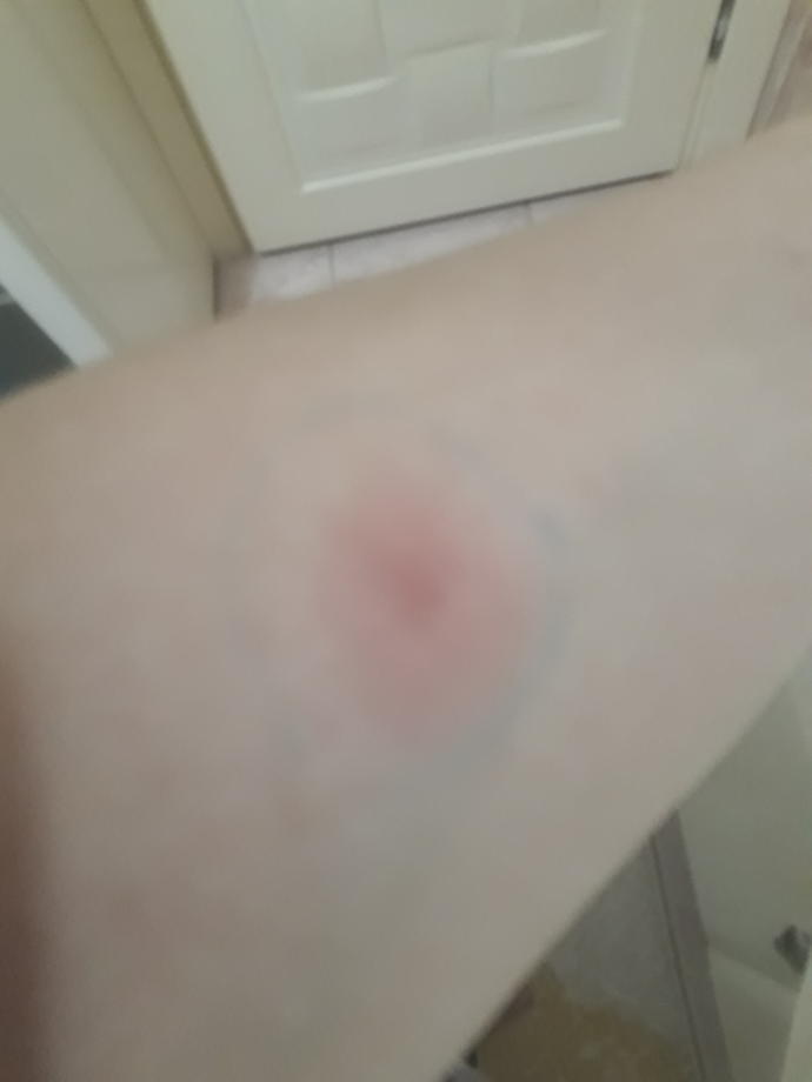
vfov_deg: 65.3
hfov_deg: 51.4
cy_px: 541
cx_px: 406
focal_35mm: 27
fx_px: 844
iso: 400
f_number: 1.9
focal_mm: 3.6
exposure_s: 1/17
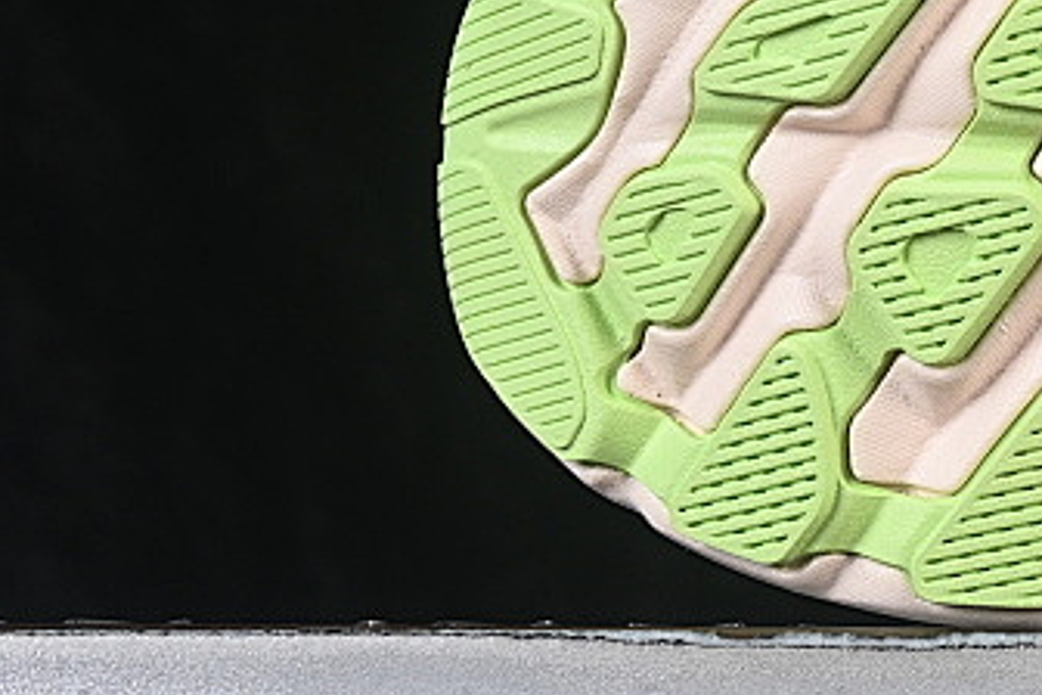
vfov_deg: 5.7
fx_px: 6975
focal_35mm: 241
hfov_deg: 8.3
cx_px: 1634
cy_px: -62
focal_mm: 50
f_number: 8
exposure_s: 1/80
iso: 160
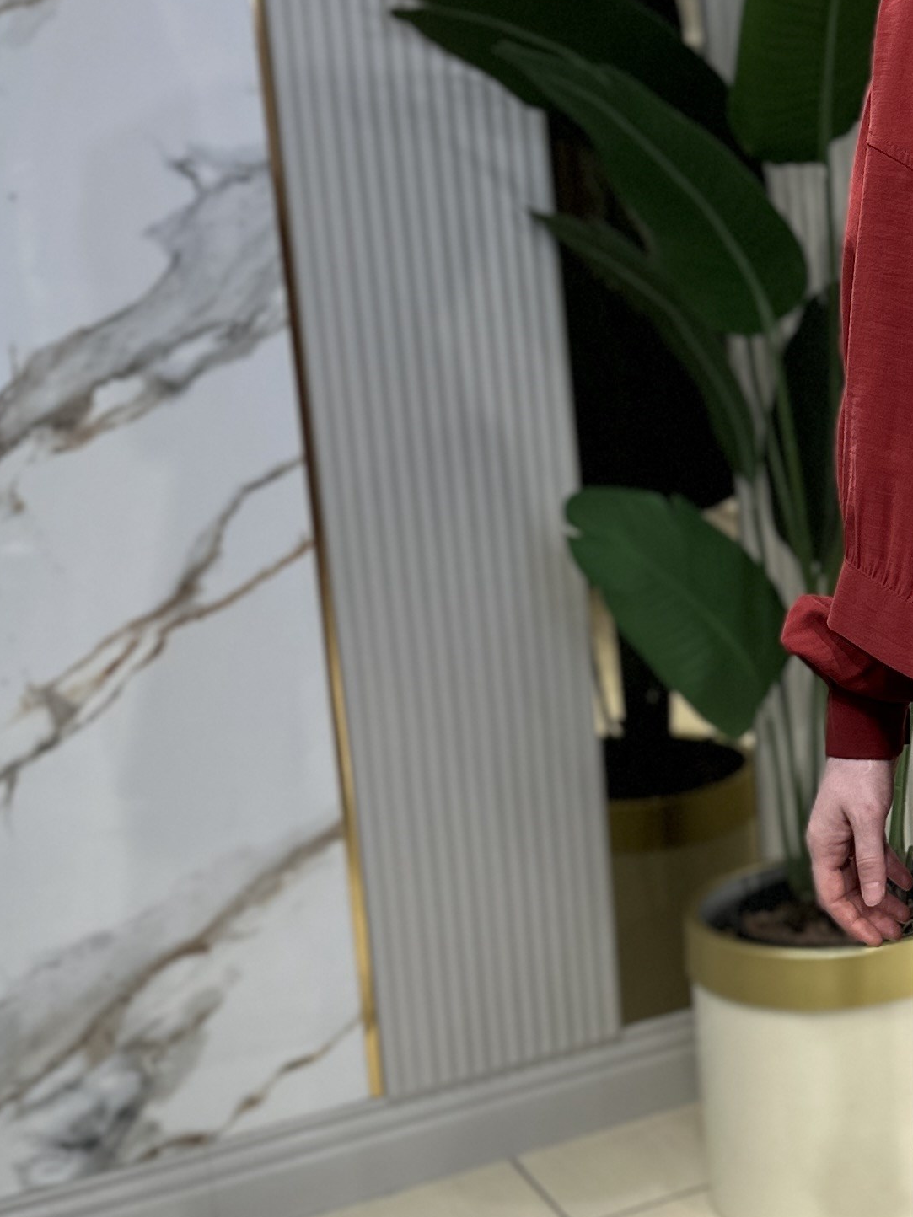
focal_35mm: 67
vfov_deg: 28.9
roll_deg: +0.8
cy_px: 528
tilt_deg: -12.5
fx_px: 2356
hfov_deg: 20.1
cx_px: 1186
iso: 80
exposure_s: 1/458
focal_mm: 6.86
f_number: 1.78
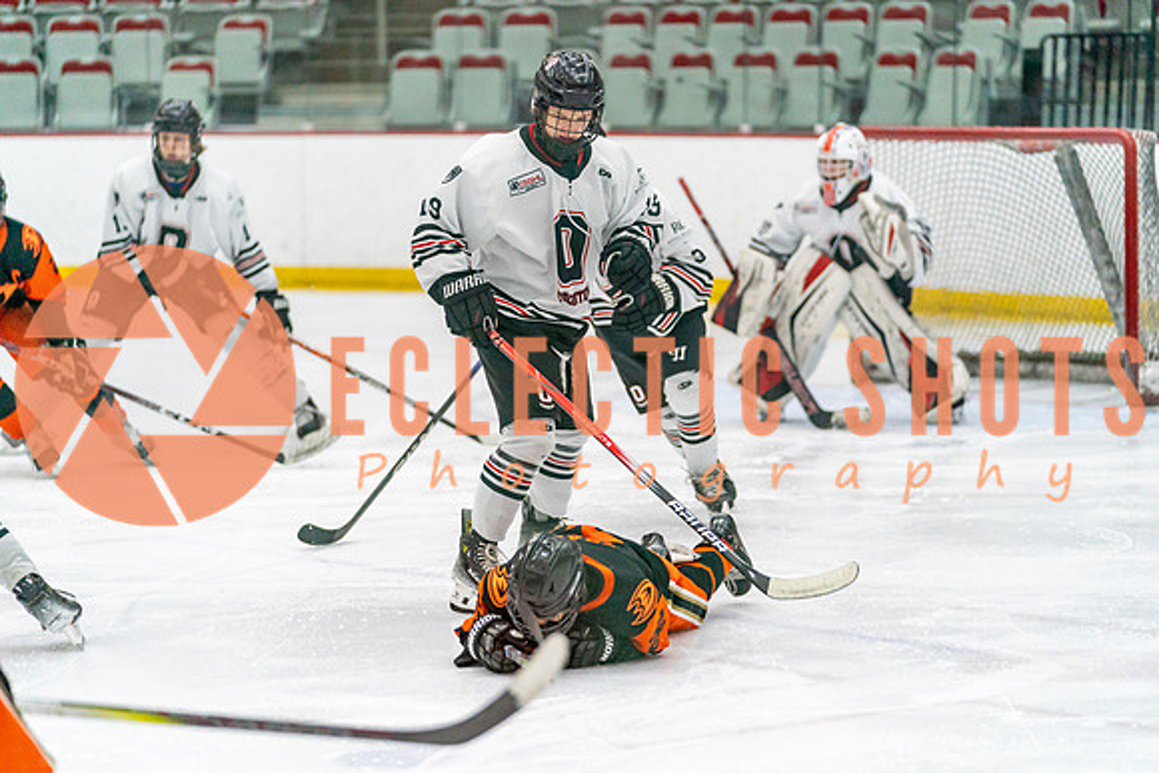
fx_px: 4379
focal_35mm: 136
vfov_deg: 10.1
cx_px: 580
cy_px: 386
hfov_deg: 15.1
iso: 3200
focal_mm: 136
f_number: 2.8
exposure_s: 1/1250
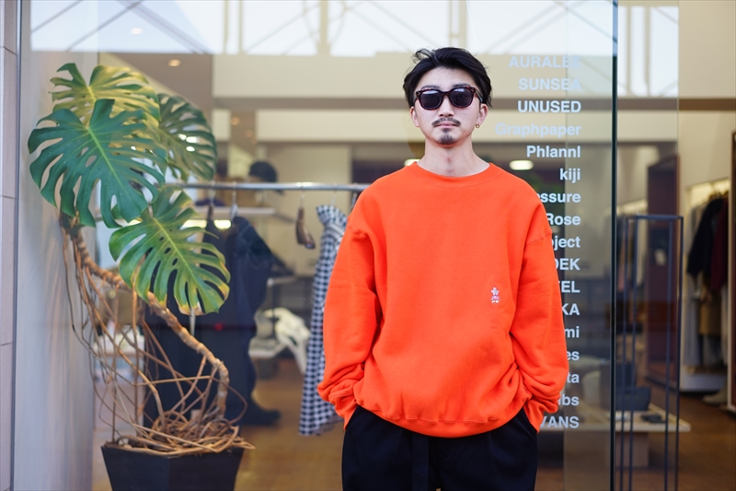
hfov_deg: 36.3
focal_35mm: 55
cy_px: 246
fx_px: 1124
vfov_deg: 24.6
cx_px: 368
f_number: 2
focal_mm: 55
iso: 100
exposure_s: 1/80
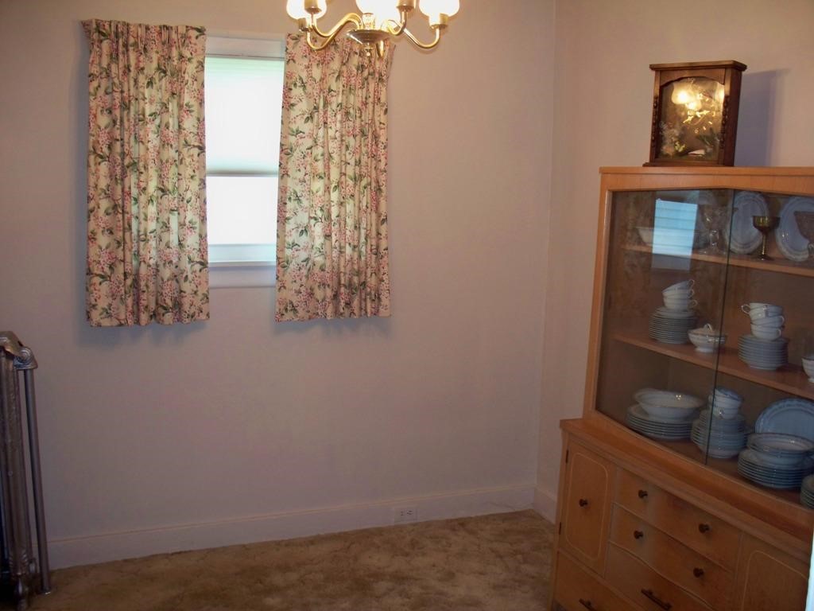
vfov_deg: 40.7
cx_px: 407
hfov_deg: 52.6
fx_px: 823
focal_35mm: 35
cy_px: 306
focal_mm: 7.54
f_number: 2.8
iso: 200
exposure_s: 1/30
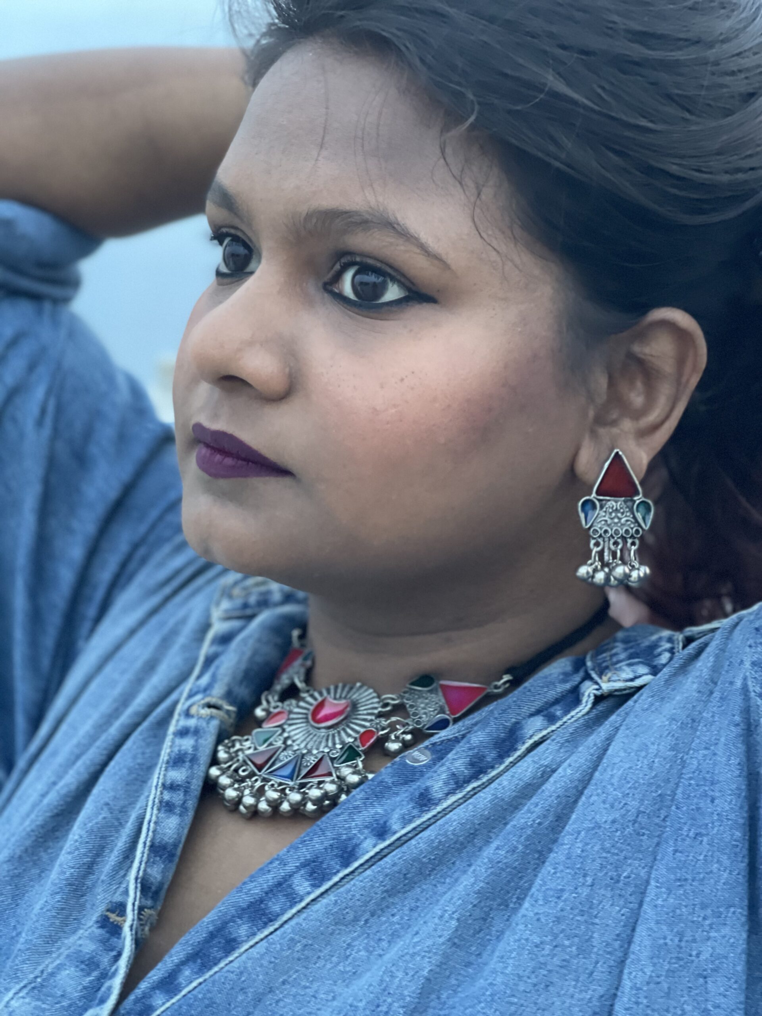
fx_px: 1878
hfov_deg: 22.9
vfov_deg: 30.3
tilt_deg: -0.9
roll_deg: -1.4
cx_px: 381
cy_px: 508
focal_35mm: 64
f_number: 2.2
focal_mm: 7.5
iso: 500
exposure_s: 1/24
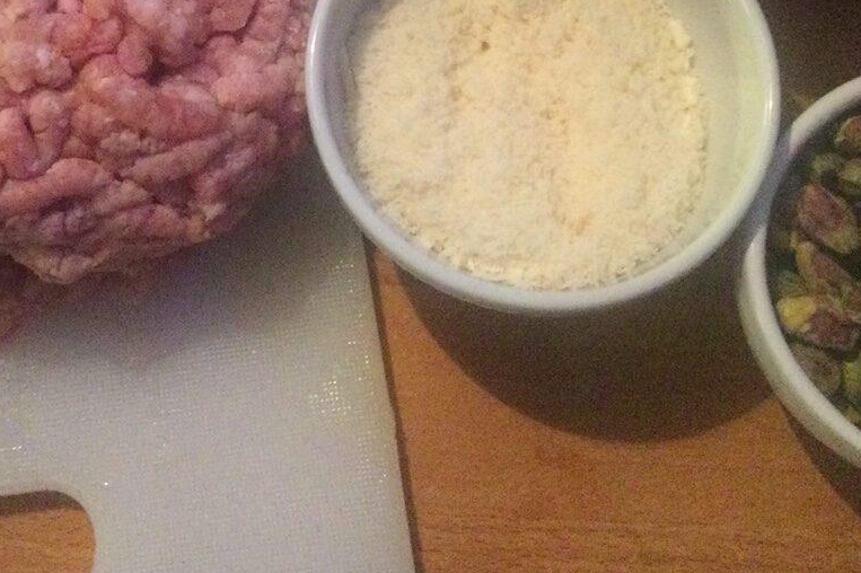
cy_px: -92
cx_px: 210
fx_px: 1649
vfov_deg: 18.8
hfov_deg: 28.8
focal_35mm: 69
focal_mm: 3.3
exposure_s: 1/17
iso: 250
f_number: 2.4
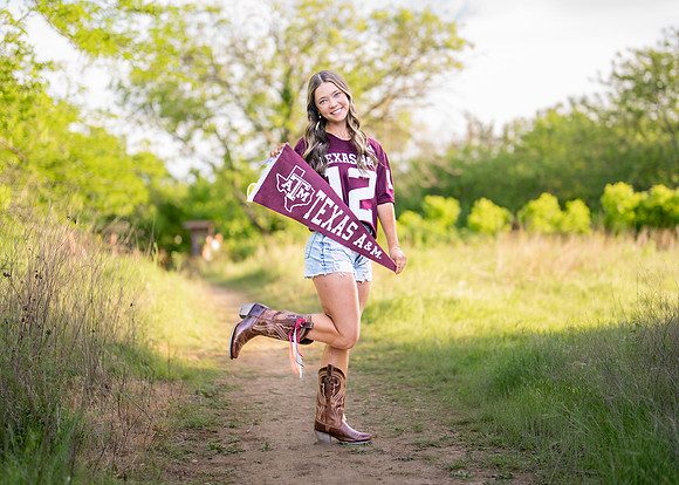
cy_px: 225
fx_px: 1236
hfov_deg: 30.7
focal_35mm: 64
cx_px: 338
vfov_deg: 22.2
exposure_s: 1/1250
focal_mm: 50
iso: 200
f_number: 1.2
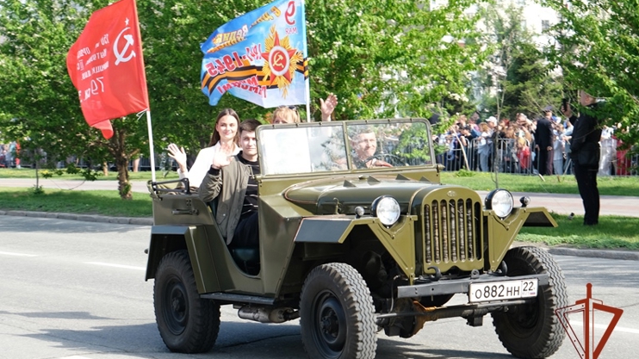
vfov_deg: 13.4
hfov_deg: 23.7
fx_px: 1525
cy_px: 170
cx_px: 320
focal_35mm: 90
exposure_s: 1/220
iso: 160
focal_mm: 56.5
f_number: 5.6
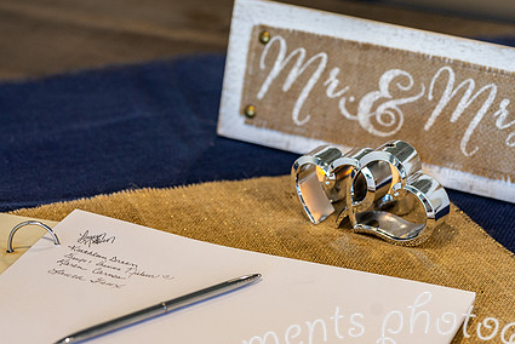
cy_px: 199
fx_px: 1661
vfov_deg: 11.8
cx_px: 320
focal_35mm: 116
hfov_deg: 17.6
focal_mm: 85
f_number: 3.5
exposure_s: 1/250
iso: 640
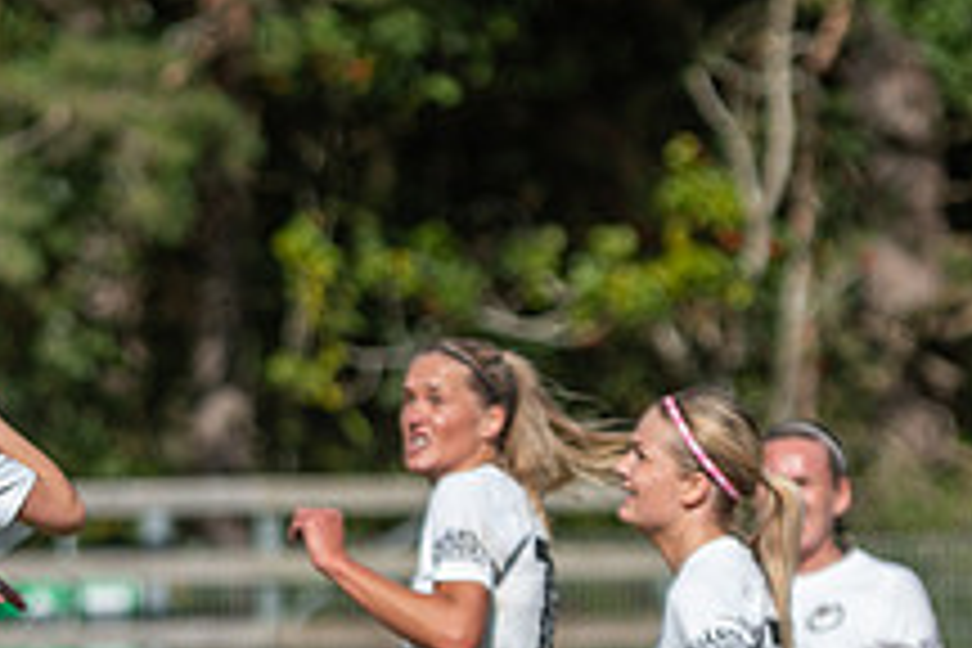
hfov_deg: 3.4
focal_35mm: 604
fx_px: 16307
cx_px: 58
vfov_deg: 2.3
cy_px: 389
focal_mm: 150
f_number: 3.2
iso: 180
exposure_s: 1/2000
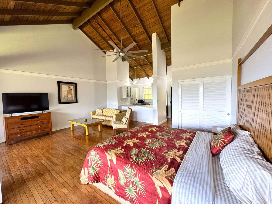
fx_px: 110
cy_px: 102
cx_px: 136
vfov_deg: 85.7
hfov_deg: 102.1
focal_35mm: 14
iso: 200
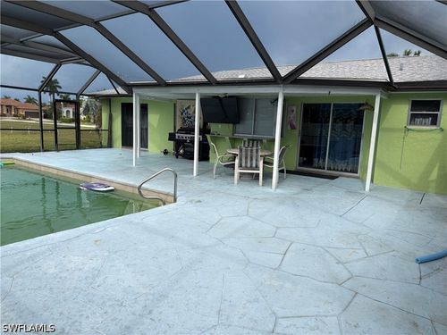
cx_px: 224
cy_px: 168
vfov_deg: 56.8
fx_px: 310
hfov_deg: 71.6
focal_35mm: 24
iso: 80
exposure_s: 1/2703
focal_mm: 6.76
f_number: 1.78
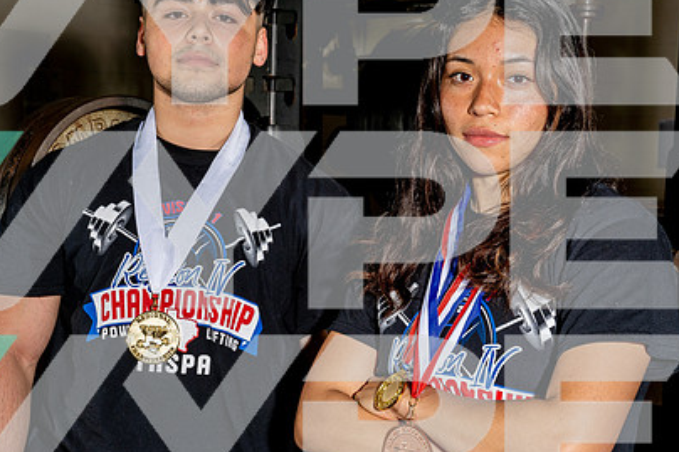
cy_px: 221
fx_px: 1489
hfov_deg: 25.6
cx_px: 276
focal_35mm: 79
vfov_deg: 17.3
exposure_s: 1/250
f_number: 11
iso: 200
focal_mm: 55
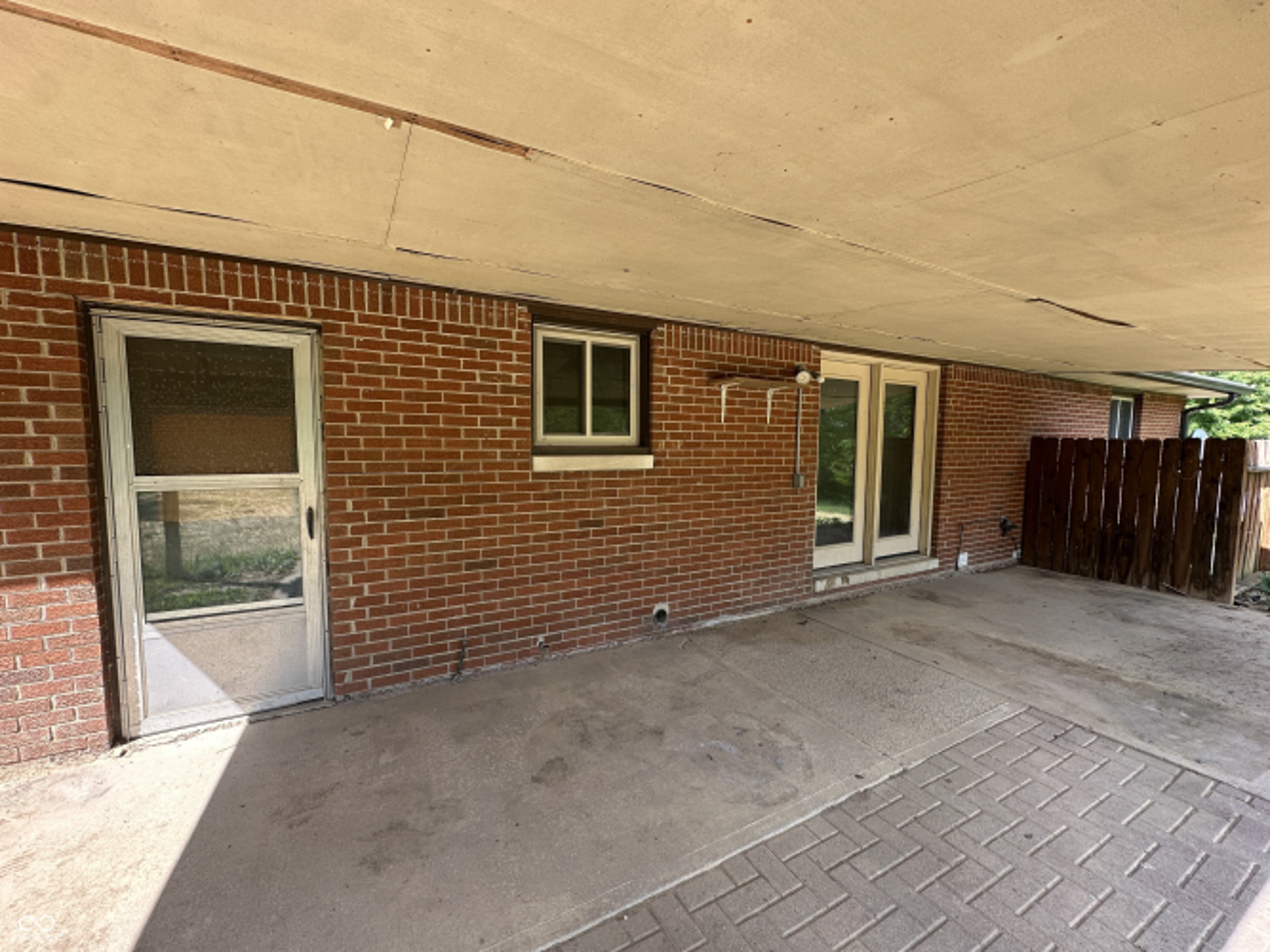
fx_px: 514
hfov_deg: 102.1
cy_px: 476
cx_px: 635
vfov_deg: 85.7
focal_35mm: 14
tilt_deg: -3.6
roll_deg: -0.8
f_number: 2.2
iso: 40
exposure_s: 1/186
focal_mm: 2.22
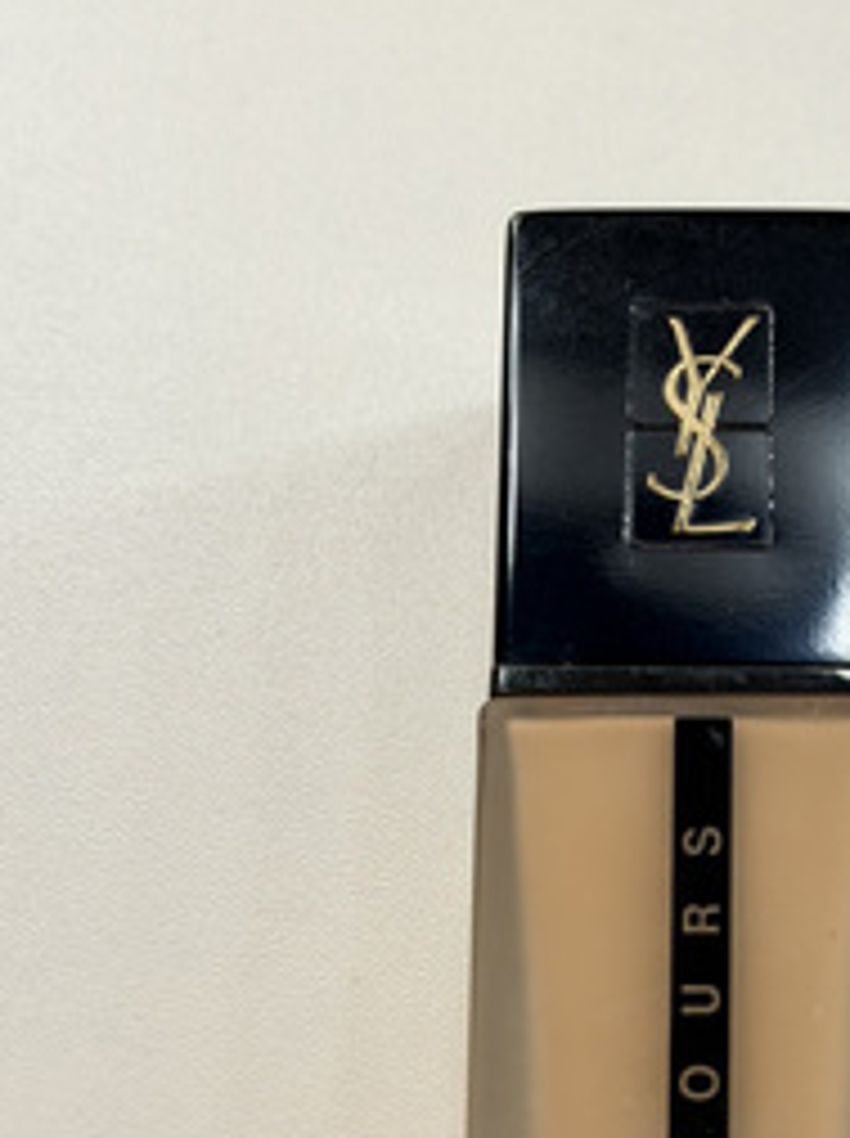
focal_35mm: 95
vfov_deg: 20.6
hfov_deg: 15.4
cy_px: 778
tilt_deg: -68.5
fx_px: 3118
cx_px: 708
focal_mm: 6.76
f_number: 1.78
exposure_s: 1/50
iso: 160
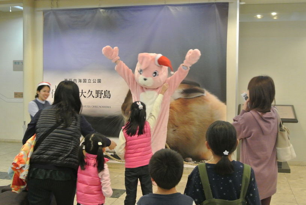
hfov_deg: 43.5
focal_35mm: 45
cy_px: 102
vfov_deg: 30.0
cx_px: 153
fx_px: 383
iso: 2000
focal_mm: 16.9
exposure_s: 1/30
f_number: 4.5
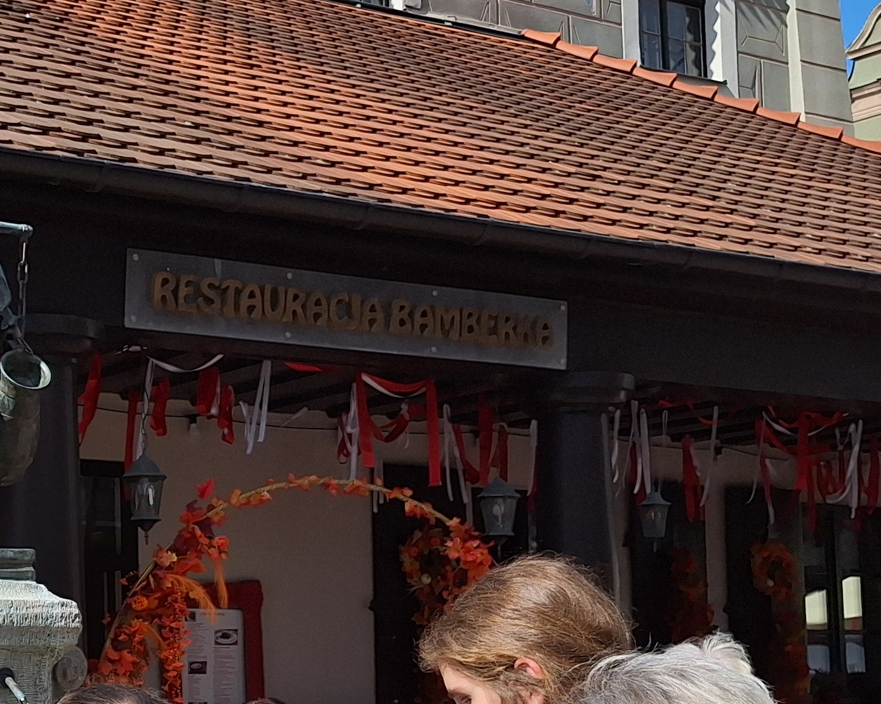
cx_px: 56
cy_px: 538
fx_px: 1721
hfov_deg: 27.5
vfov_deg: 22.9
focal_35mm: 66
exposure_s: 1/3571
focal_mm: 5.54
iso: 40
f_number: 1.8
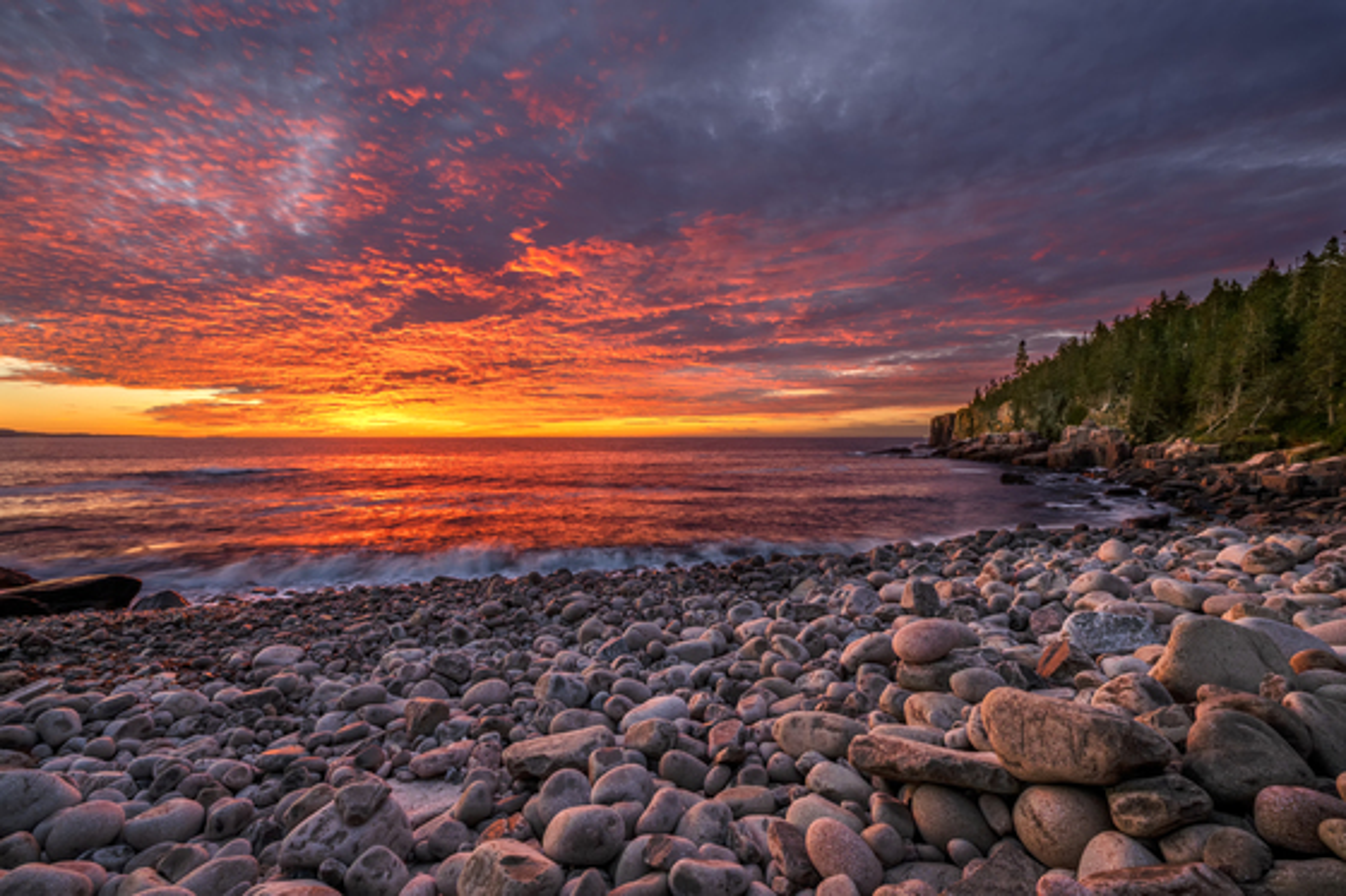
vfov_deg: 81.2
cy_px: 448
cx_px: 673
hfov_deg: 104.3
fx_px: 523
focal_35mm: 14
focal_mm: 14
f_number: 22
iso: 64
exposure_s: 1/1.67
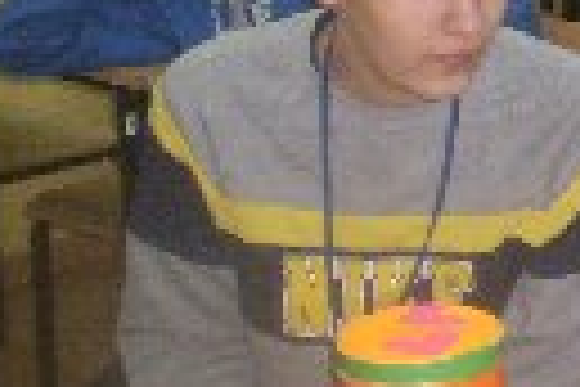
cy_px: 119
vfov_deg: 9.5
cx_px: 935
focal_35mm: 145
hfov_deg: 13.2
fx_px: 2336
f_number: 3.1
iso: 160
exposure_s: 1/30
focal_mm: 6.3
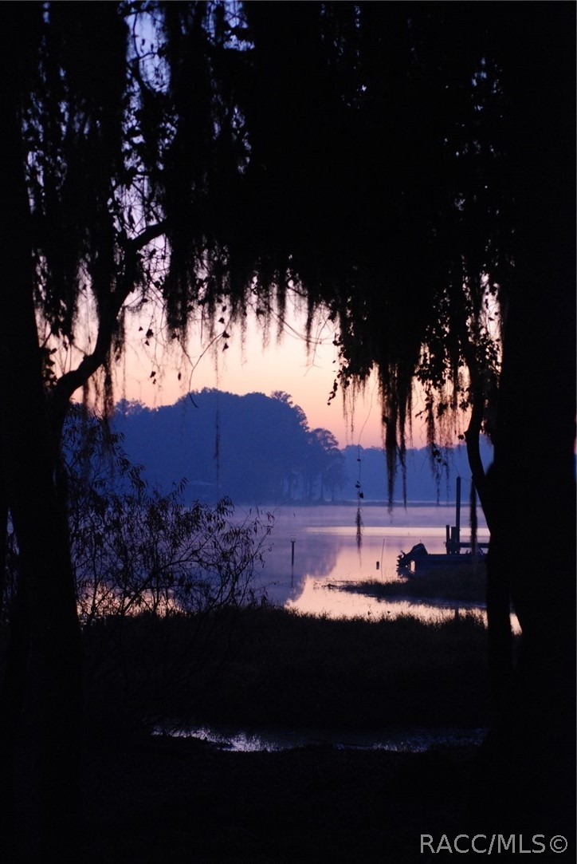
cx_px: 288
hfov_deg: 15.2
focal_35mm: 90
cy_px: 432
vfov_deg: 22.6
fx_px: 2159
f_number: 2.8
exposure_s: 1/40
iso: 1000
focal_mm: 60
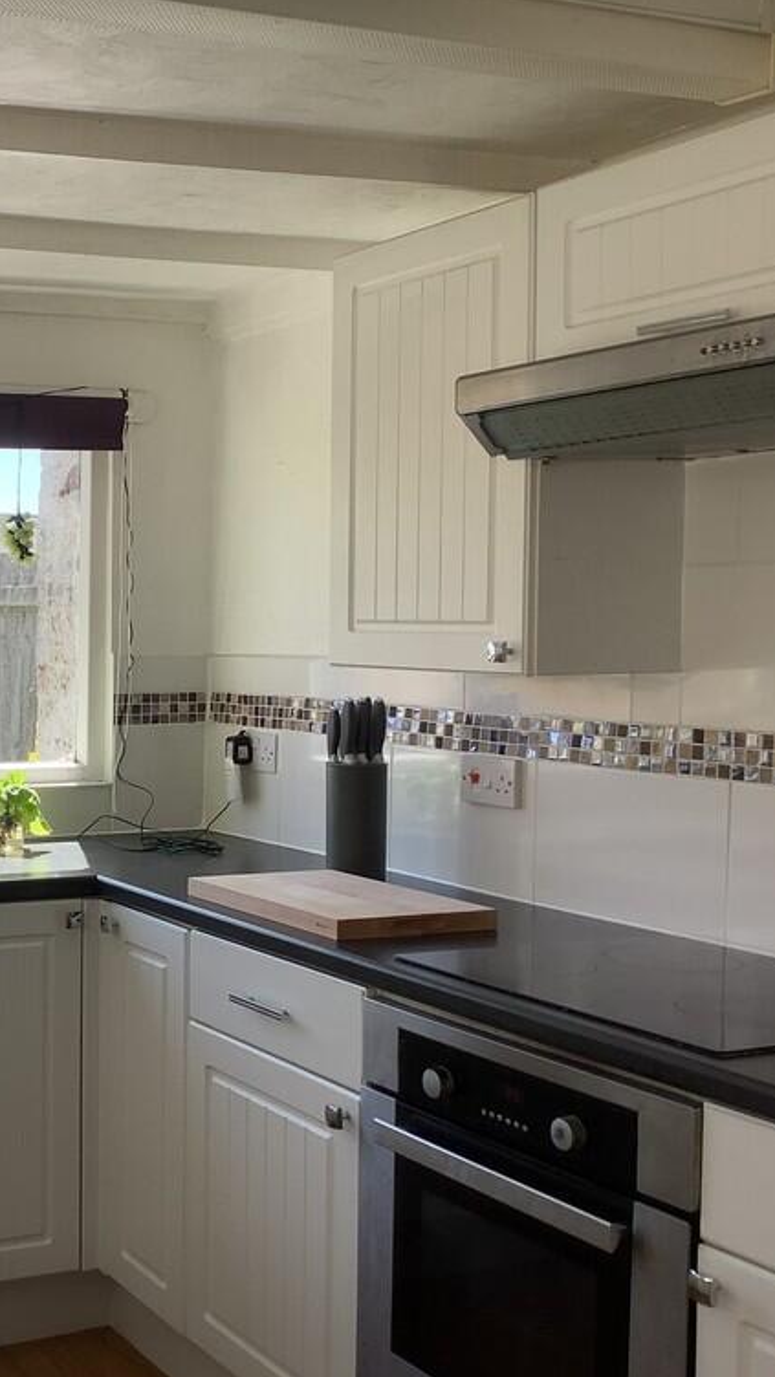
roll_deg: -0.6
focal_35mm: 46
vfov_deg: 44.6
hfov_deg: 24.5
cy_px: 692
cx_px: -48
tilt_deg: -4.0
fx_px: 1681
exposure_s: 1/199
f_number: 2.4
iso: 25
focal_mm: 3.3
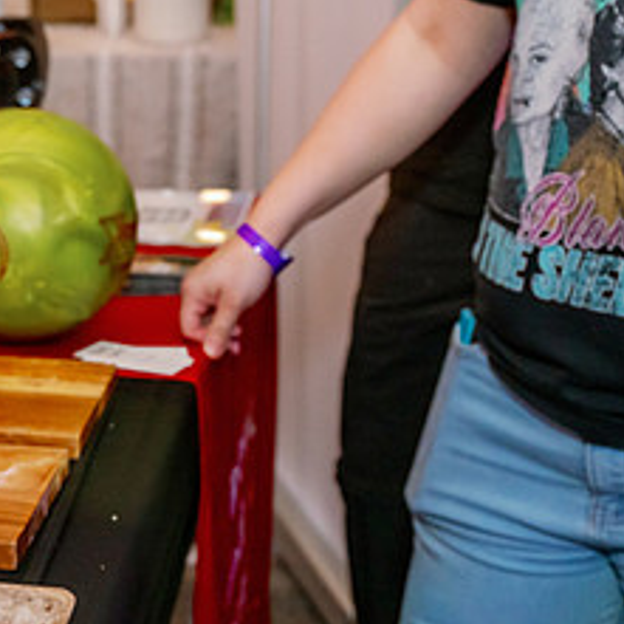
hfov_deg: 17.0
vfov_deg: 18.1
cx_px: -189
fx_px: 1958
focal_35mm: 96
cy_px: 383
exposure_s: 1/80
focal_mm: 43
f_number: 5
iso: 1600
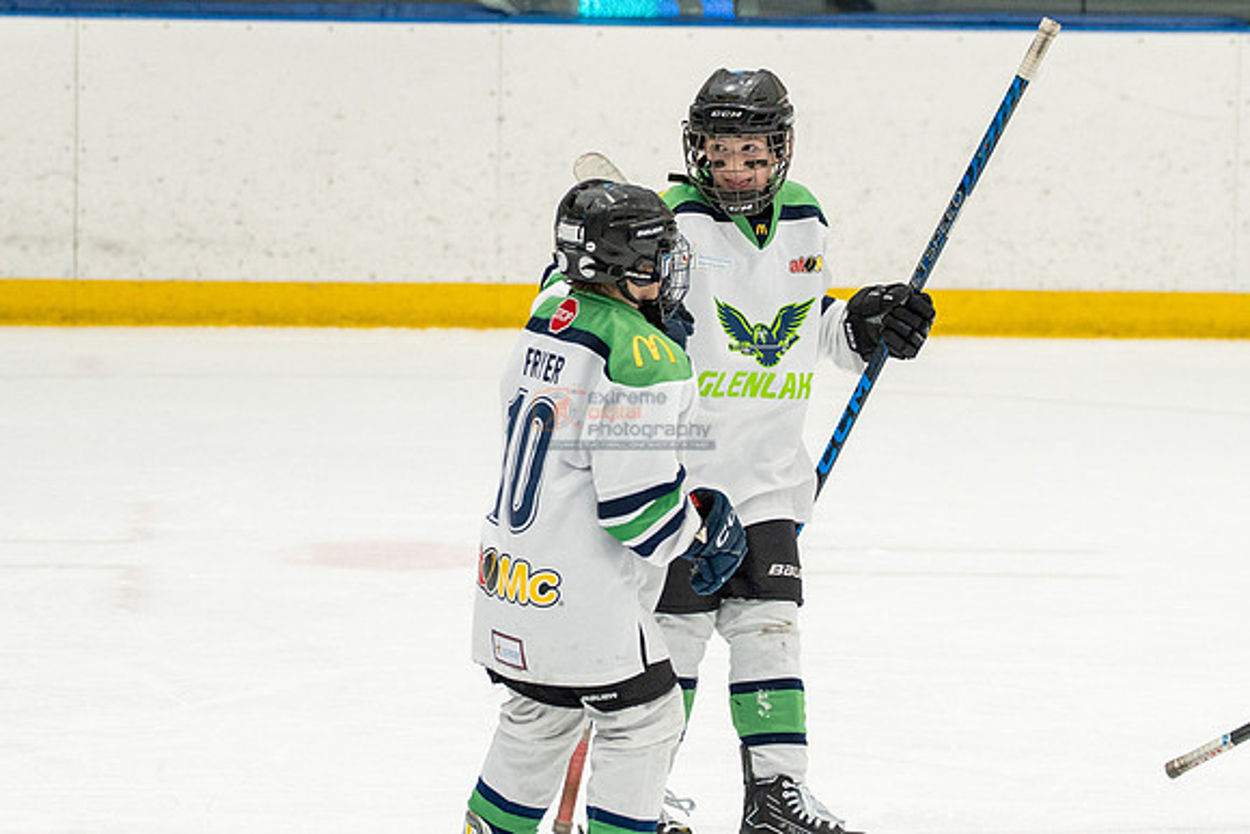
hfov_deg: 9.2
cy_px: 286
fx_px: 7741
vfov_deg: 6.2
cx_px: 625
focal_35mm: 223
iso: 2500
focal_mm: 98
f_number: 3.2
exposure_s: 1/1000
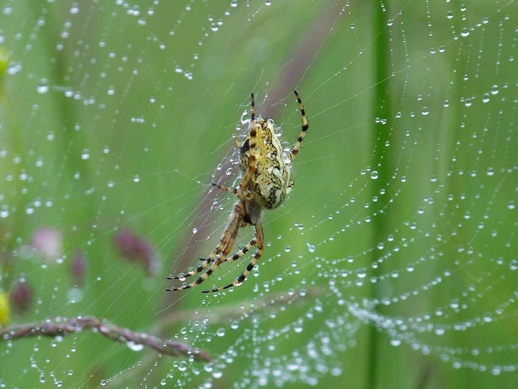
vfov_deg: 4.3
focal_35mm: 347
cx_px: 259
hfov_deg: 5.7
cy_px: 194
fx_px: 5193
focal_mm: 57.7
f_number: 4.5
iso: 80
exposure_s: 1/80
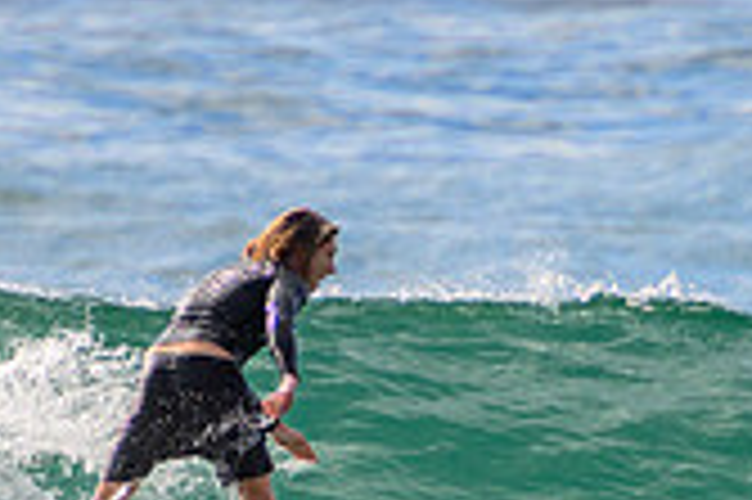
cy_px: 485
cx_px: 593
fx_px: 39941
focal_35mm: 1914
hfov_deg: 1.1
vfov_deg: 0.7
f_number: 5.6
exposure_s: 1/2000
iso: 200
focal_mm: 400
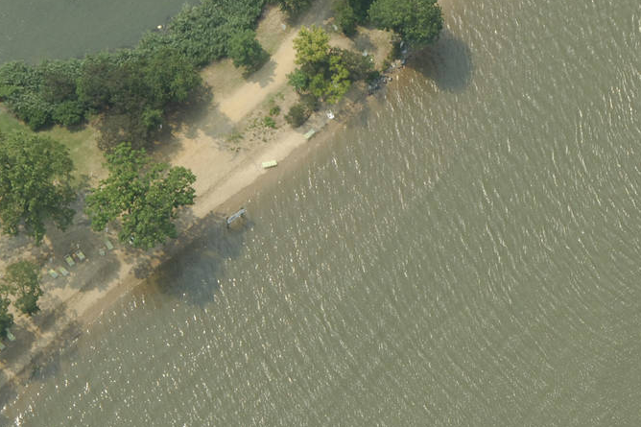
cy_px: 144
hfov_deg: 10.4
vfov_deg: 7.0
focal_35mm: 196
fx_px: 3489
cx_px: 631
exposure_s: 1/500
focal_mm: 58
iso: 400
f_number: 9
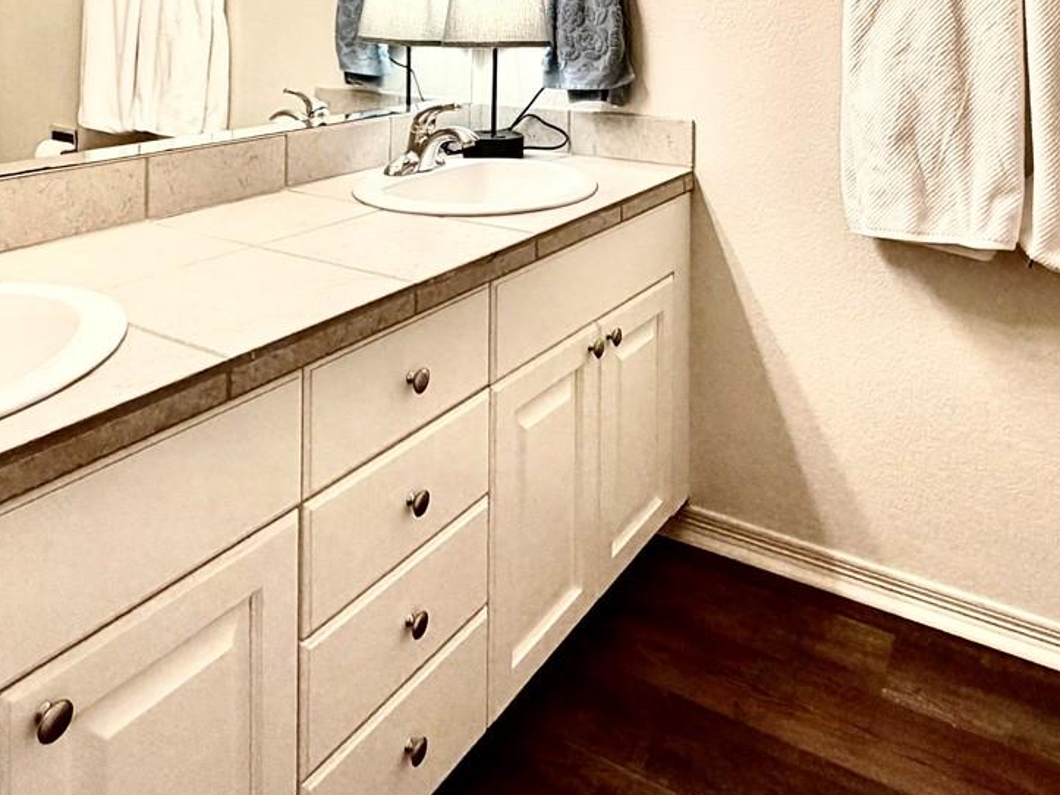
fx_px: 949
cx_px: 518
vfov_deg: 40.1
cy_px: 6
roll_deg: +0.1
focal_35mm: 31
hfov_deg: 58.4
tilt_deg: -2.0
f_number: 2.2
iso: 125
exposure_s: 1/120
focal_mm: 2.22
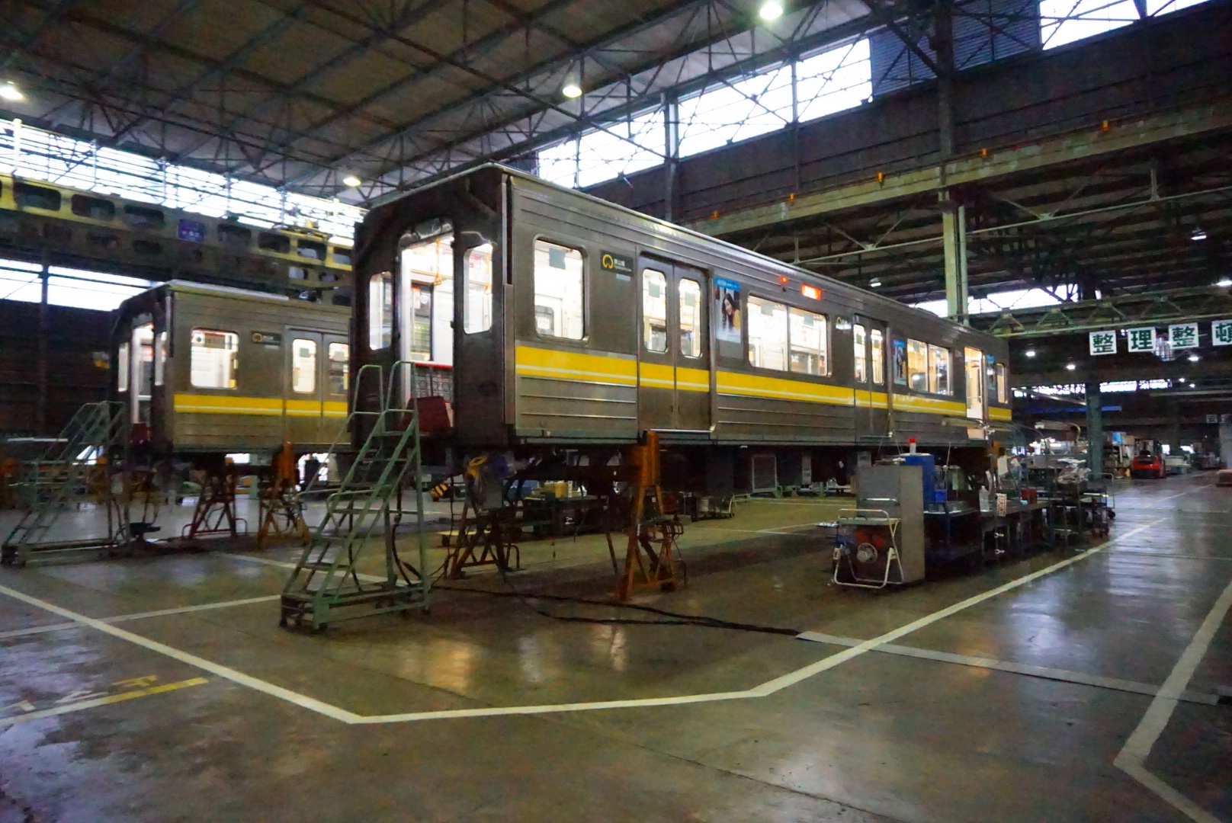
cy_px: 412
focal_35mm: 24
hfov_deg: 73.7
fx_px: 822
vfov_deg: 53.2
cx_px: 616
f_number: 3.5
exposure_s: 1/800
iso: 16000
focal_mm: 16
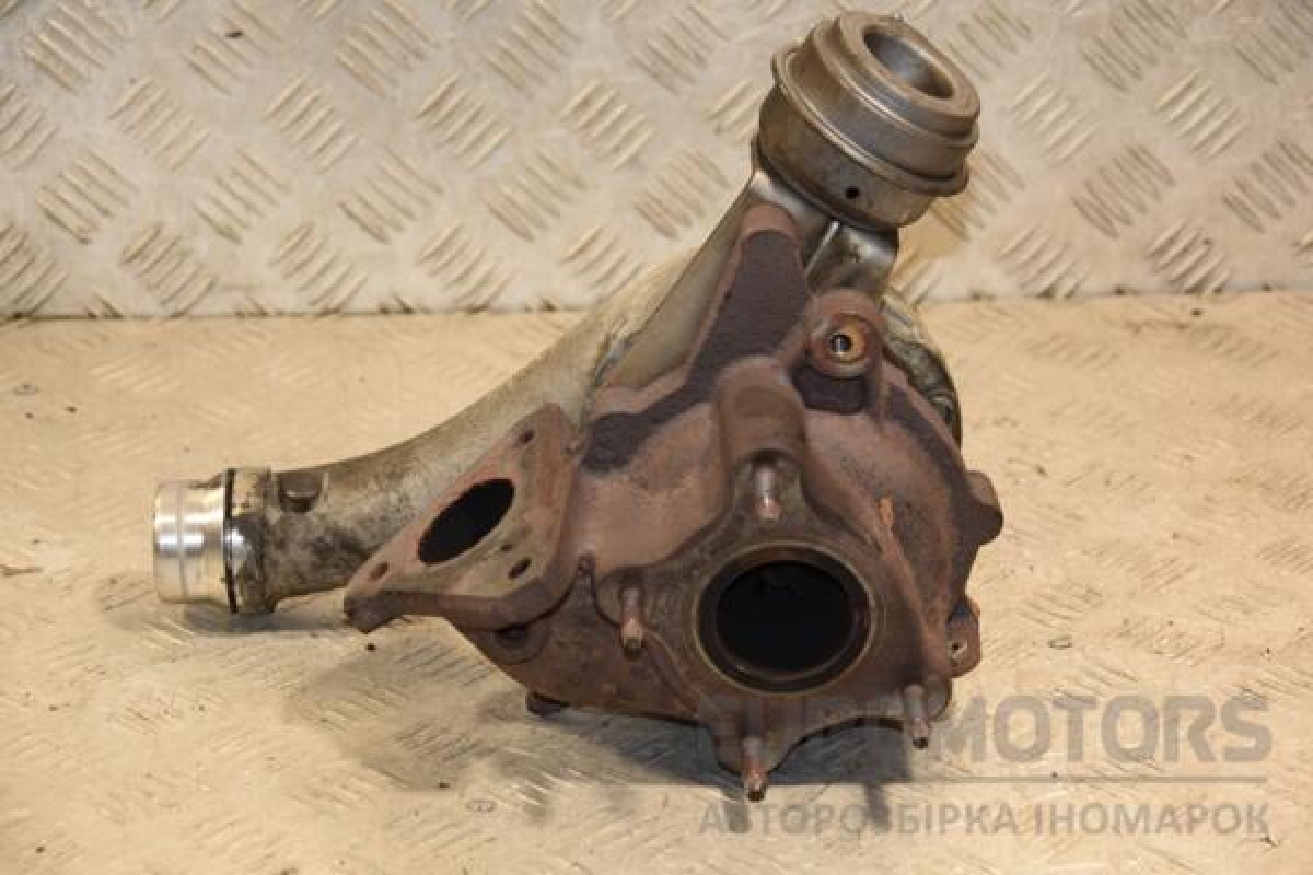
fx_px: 3829
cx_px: 656
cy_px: 438
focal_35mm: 105
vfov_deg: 13.0
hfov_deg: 19.5
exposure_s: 1/125
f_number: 5.3
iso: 800
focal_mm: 70
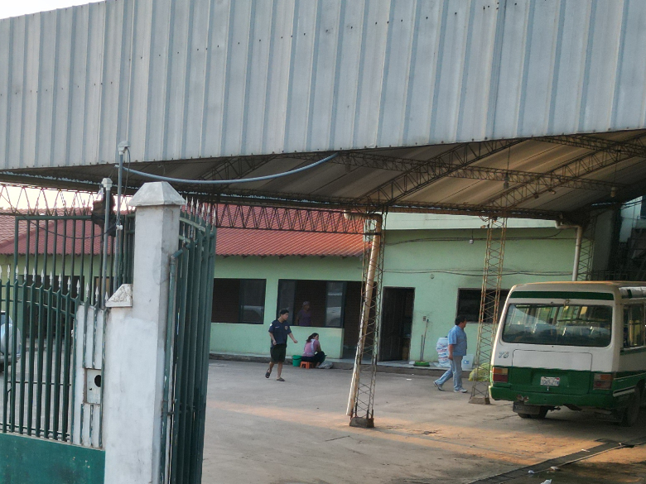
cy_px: 494
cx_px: -29
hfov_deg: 28.4
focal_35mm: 63
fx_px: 1176
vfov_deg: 22.3
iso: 200
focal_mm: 6.72
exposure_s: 1/640
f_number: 1.7
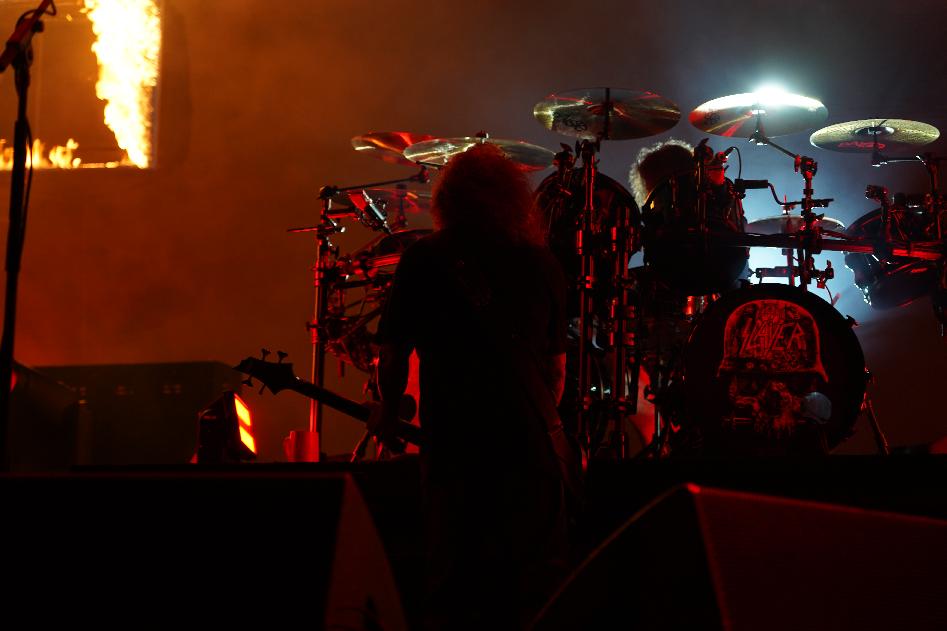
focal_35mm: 105
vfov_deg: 13.0
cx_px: 474
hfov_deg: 19.5
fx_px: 2762
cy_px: 316
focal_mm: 105
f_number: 4
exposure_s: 1/125
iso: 640
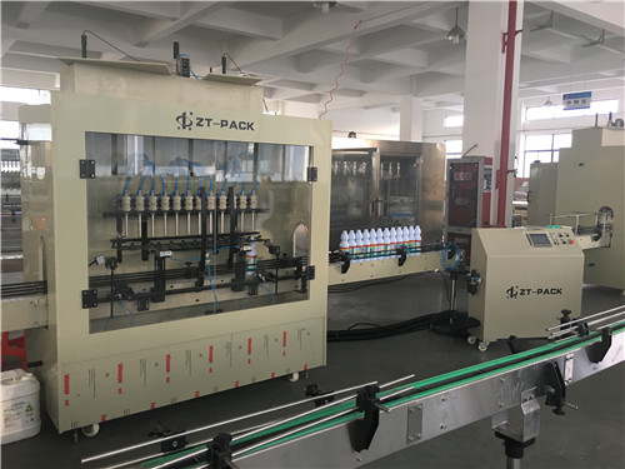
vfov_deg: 48.2
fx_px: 524
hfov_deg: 61.7
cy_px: 234
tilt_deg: -5.1
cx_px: 312
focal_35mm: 29
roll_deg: -0.8
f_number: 2.2
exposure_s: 1/17
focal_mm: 4.15
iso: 64
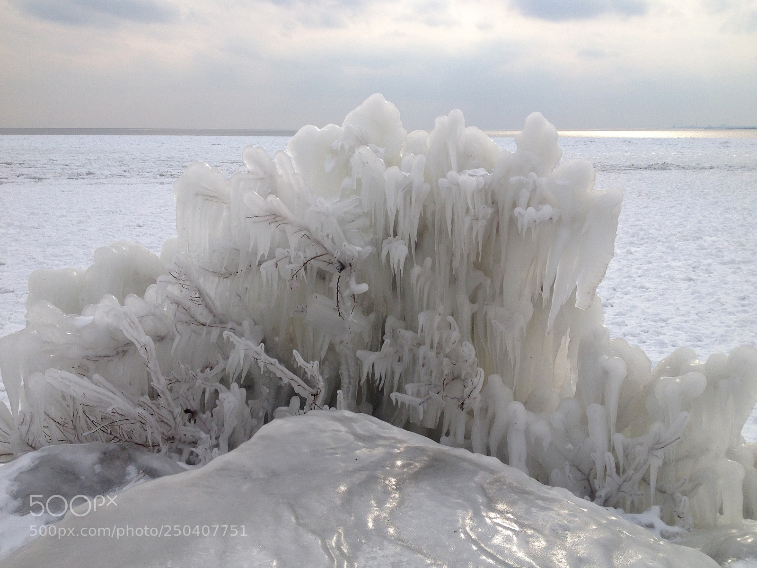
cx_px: 378
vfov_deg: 40.7
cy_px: 284
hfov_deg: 52.6
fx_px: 765
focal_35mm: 35
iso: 50
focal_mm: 4.28
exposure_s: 1/2123
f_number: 2.4
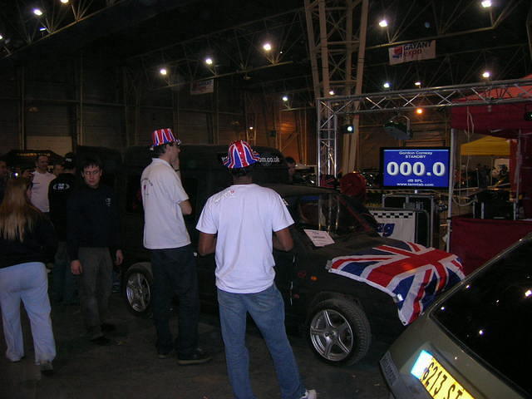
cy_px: 200
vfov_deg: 41.8
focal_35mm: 34
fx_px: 523
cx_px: 266
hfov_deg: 54.0
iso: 112
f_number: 2.9
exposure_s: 1/60.1
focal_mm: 5.7
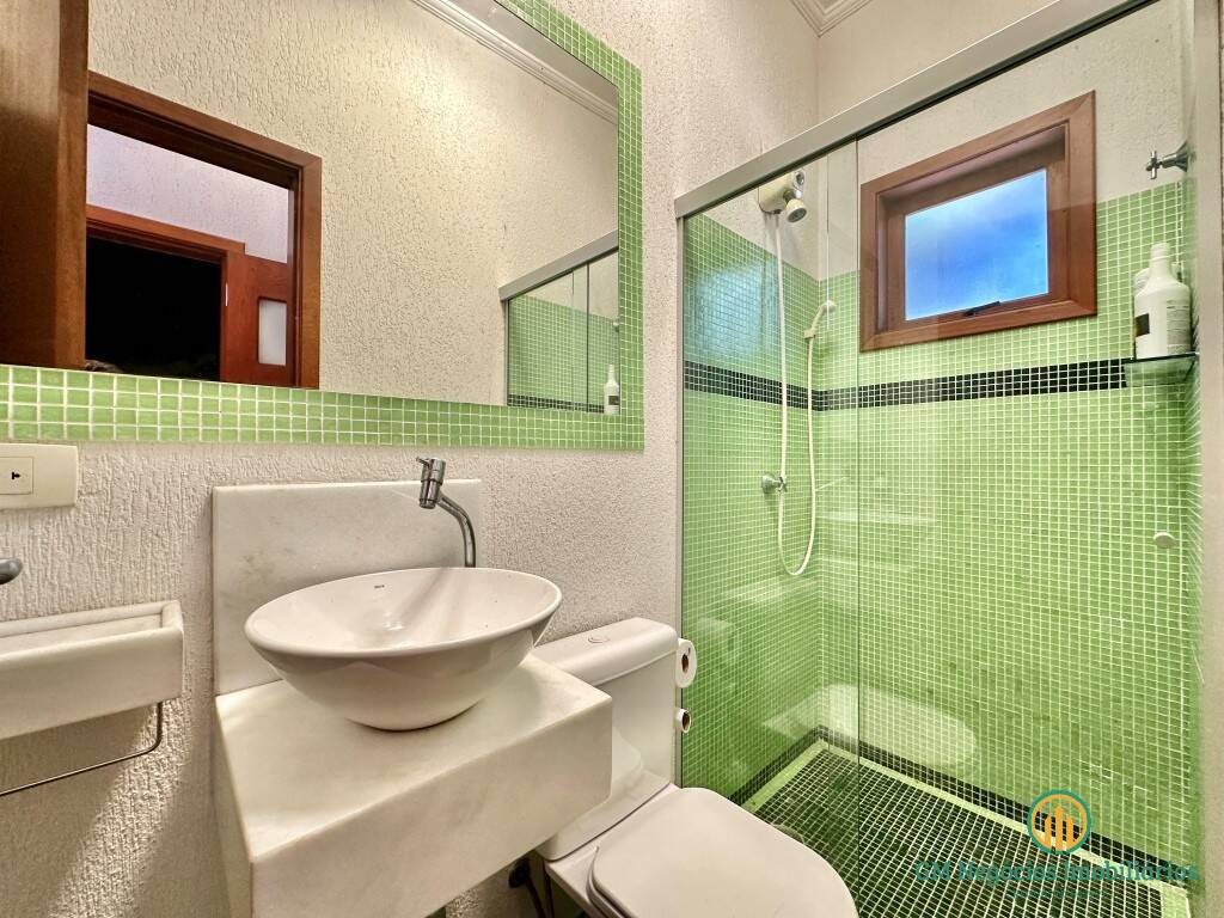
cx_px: 612
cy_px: 459
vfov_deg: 85.7
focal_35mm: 14
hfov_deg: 102.1
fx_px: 495
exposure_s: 1/120
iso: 200
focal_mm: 2.22
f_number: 2.2
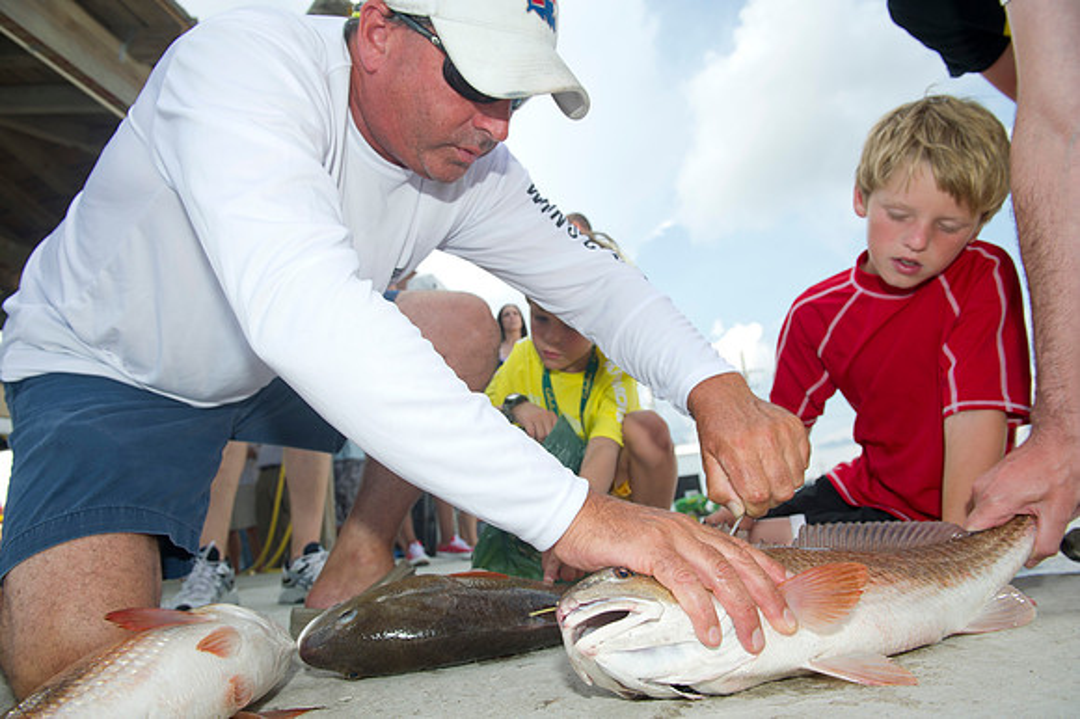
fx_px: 720
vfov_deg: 53.1
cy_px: 360
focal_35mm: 24
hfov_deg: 73.8
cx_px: 540
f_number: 6.3
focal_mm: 24
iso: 125
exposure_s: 1/250
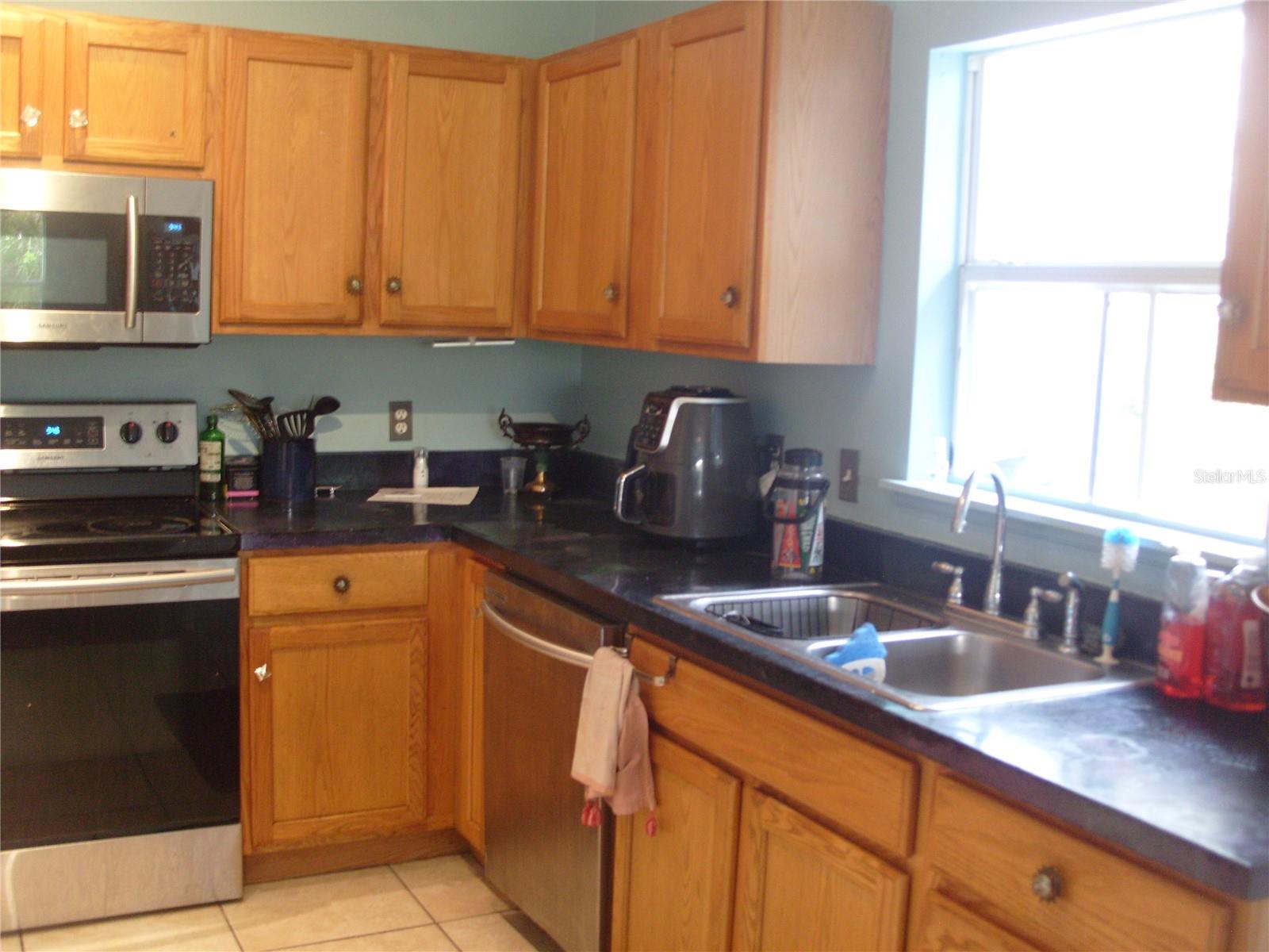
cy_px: 476
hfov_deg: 52.6
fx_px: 1283
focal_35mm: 35
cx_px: 634
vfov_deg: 40.7
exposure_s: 1/15
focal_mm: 7.8
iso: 200
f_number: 2.8
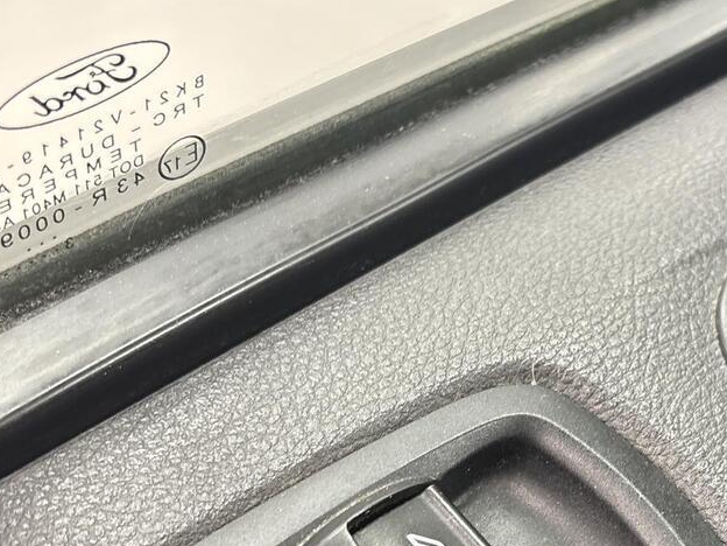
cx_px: 544
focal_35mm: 60
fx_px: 1260
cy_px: 426
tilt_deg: -54.4
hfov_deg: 31.6
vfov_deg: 24.1
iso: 200
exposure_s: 1/50
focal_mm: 5.96
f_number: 1.6
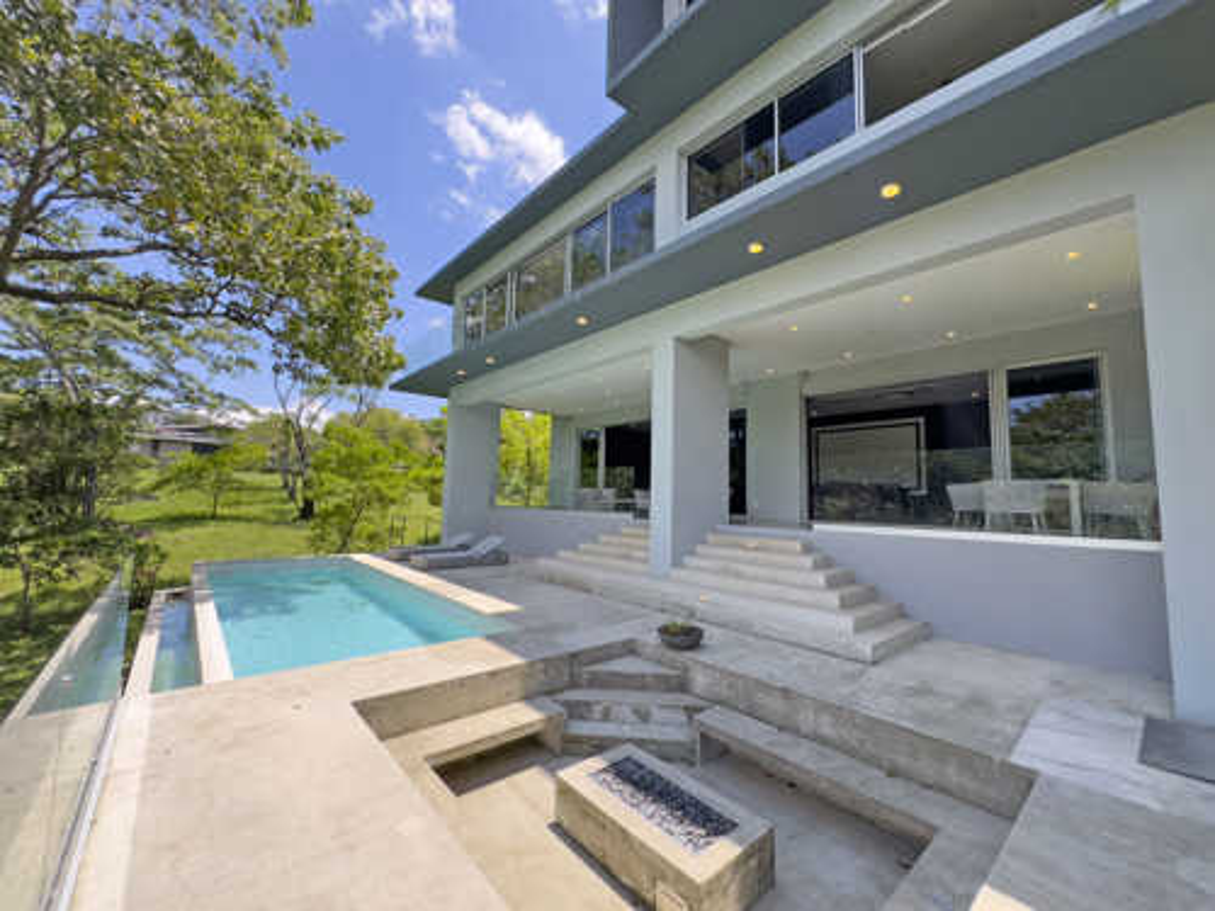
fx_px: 491
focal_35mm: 14
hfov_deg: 102.1
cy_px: 456
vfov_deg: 85.7
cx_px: 608
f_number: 2.2
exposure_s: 1/640
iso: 40
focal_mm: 2.22
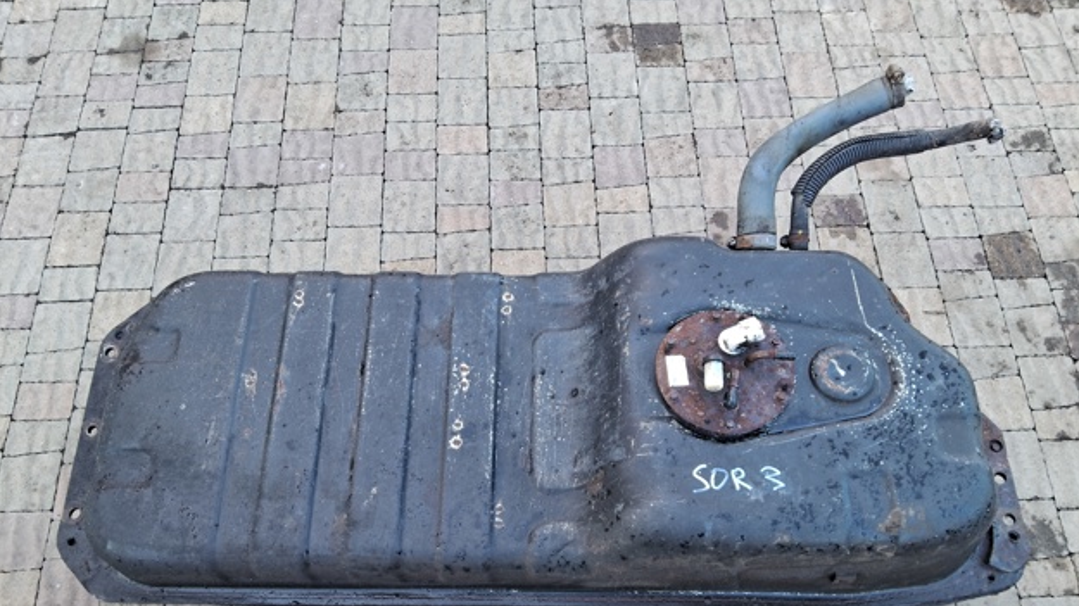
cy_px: 412
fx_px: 829
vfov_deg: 39.6
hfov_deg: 66.1
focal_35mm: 29
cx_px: 539
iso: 50
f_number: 1.8
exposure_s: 1/40
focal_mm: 3.98
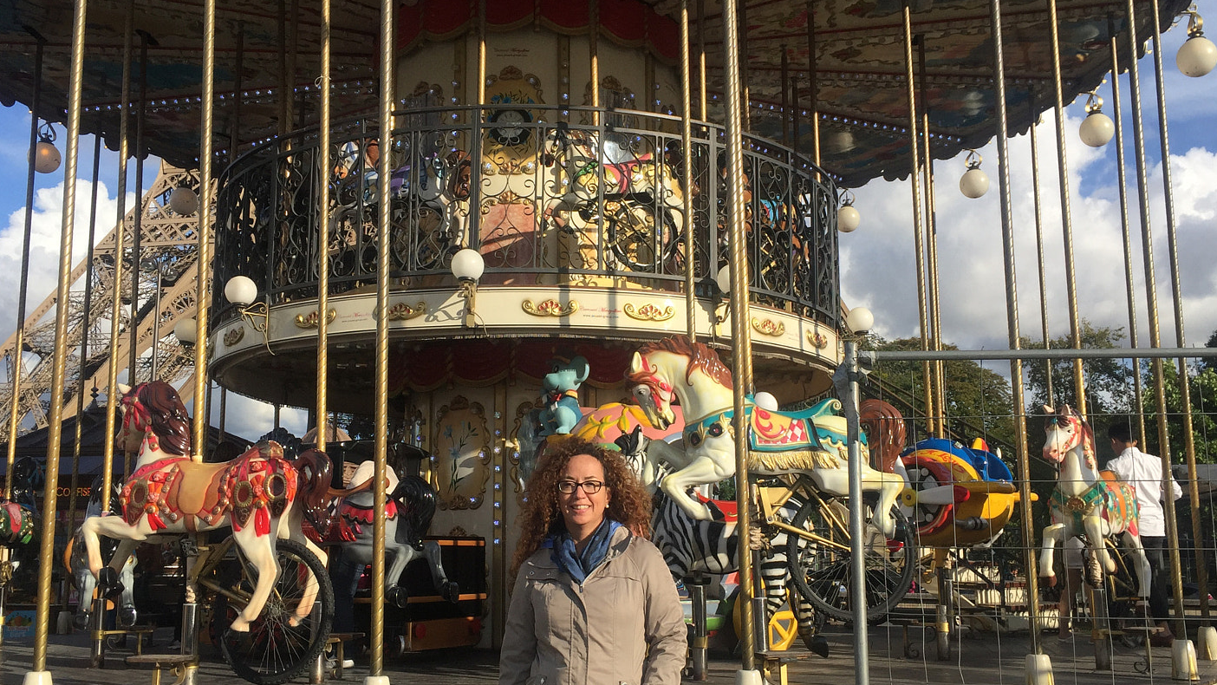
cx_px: 618
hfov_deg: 55.3
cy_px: 390
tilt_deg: +9.2
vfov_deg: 32.8
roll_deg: -0.6
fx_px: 1162
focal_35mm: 36
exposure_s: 1/1980
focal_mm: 4.15
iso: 32
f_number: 2.2
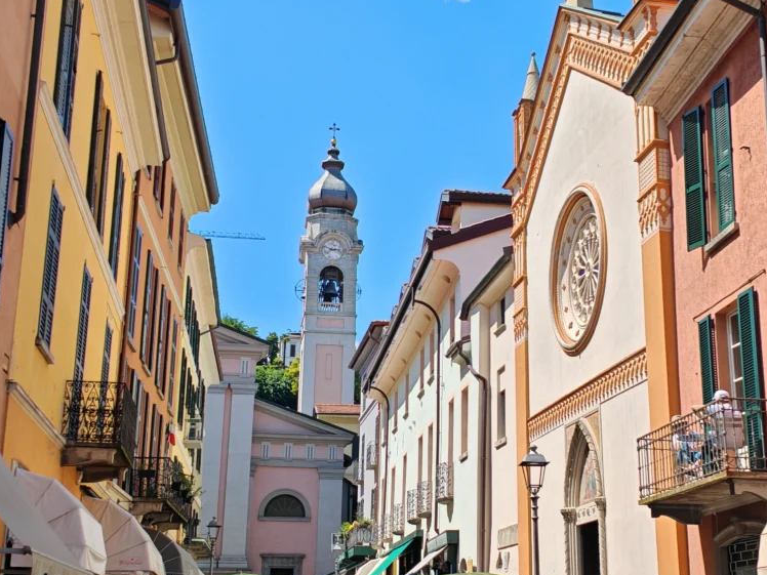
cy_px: 303
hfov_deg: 36.7
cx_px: 440
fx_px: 1152
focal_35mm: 52
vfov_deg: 28.0
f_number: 2
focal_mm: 6.83
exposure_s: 1/1800
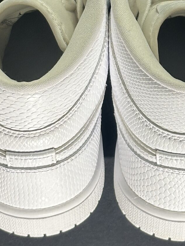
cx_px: 108
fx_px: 1032
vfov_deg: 13.5
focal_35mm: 145
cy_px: 37
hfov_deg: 10.2
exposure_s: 1/50
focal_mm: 6.86
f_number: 1.78
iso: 100
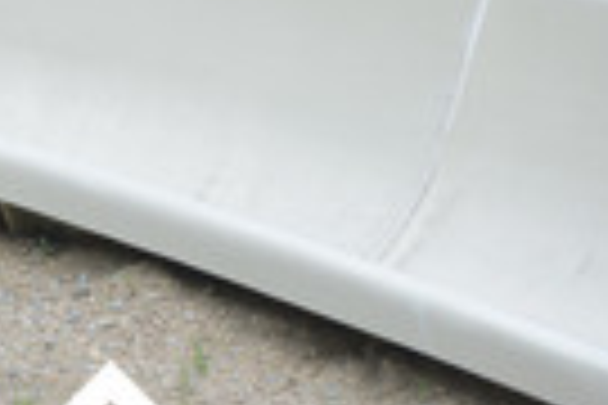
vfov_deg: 2.4
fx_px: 9744
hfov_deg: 3.6
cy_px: 83
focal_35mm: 577
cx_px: -266
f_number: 6.3
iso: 500
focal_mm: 195
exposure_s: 1/640
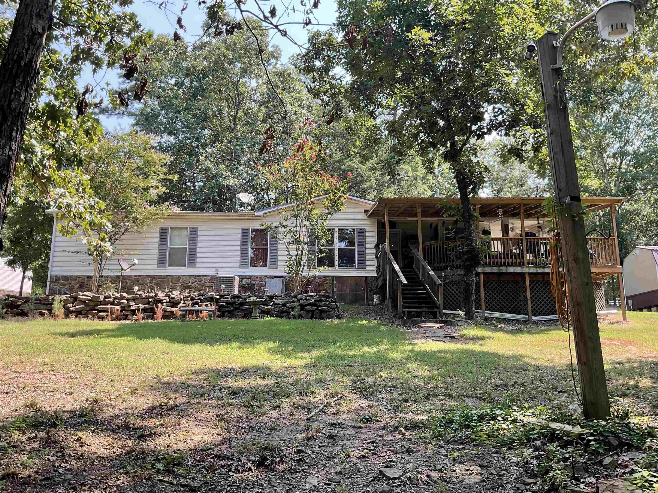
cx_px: 329
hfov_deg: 61.7
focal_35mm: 29
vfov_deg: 48.2
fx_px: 551
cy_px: 246
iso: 16
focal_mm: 3
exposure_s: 1/254
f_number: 1.8
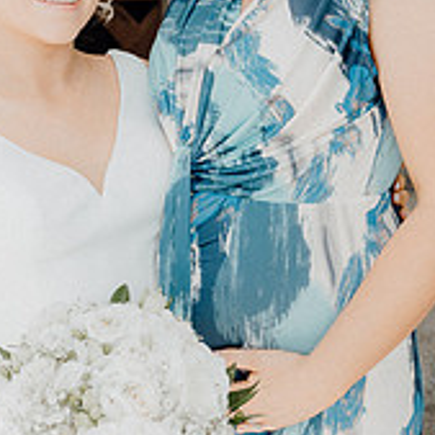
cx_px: 216
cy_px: 79
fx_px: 995
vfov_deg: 24.2
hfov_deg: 24.7
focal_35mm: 70
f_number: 3.5
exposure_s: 1/160
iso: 125
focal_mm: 24
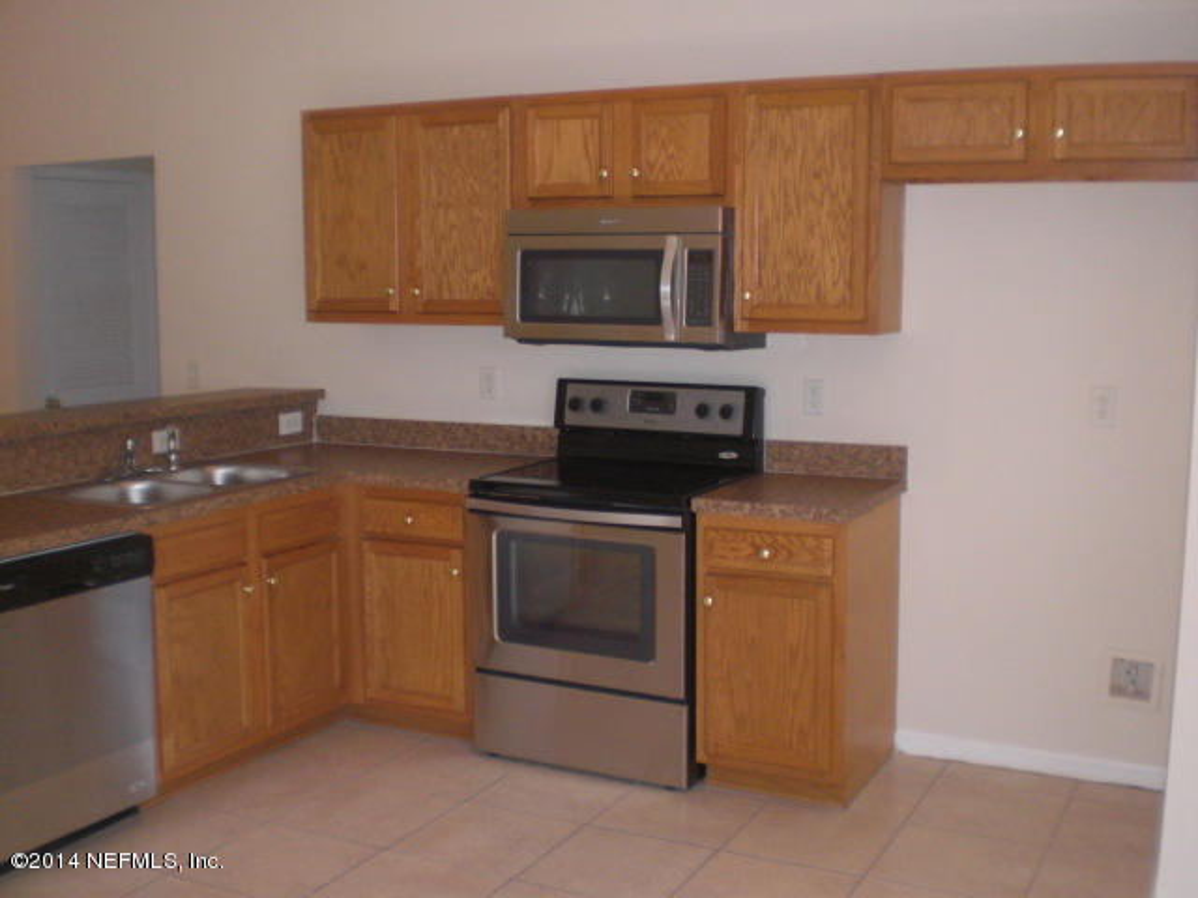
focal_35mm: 38
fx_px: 1315
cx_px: 599
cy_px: 449
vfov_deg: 37.7
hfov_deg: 49.0
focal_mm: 6.3
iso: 200
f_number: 3.1
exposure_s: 1/60
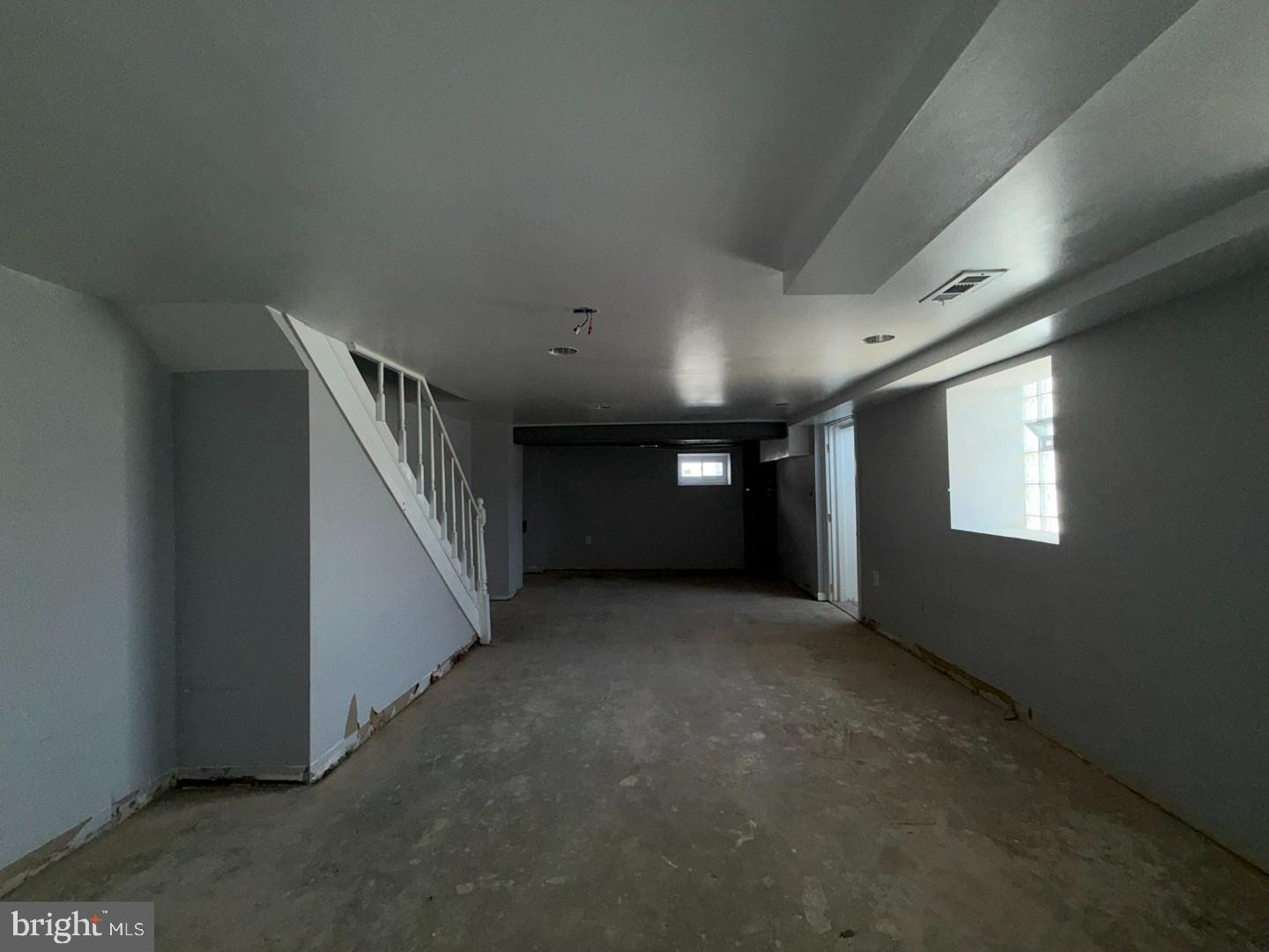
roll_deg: +1.9
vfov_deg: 85.7
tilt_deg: +1.2
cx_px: 634
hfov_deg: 102.1
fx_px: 513
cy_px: 476
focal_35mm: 14
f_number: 2.2
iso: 50
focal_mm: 2.22
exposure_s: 1/121
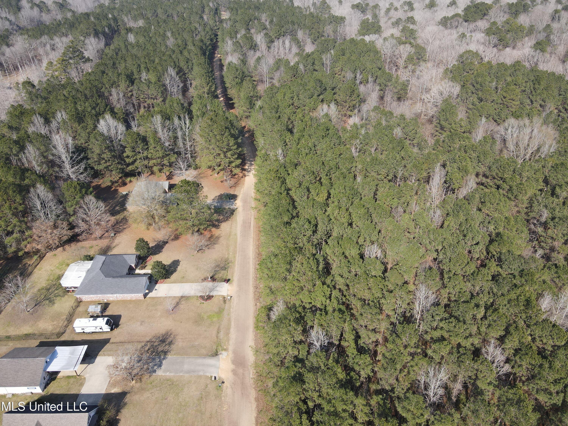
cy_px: 213
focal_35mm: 24
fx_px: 394
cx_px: 284
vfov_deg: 56.8
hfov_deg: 71.6
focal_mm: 4.5
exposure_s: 1/320
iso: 100
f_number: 2.8
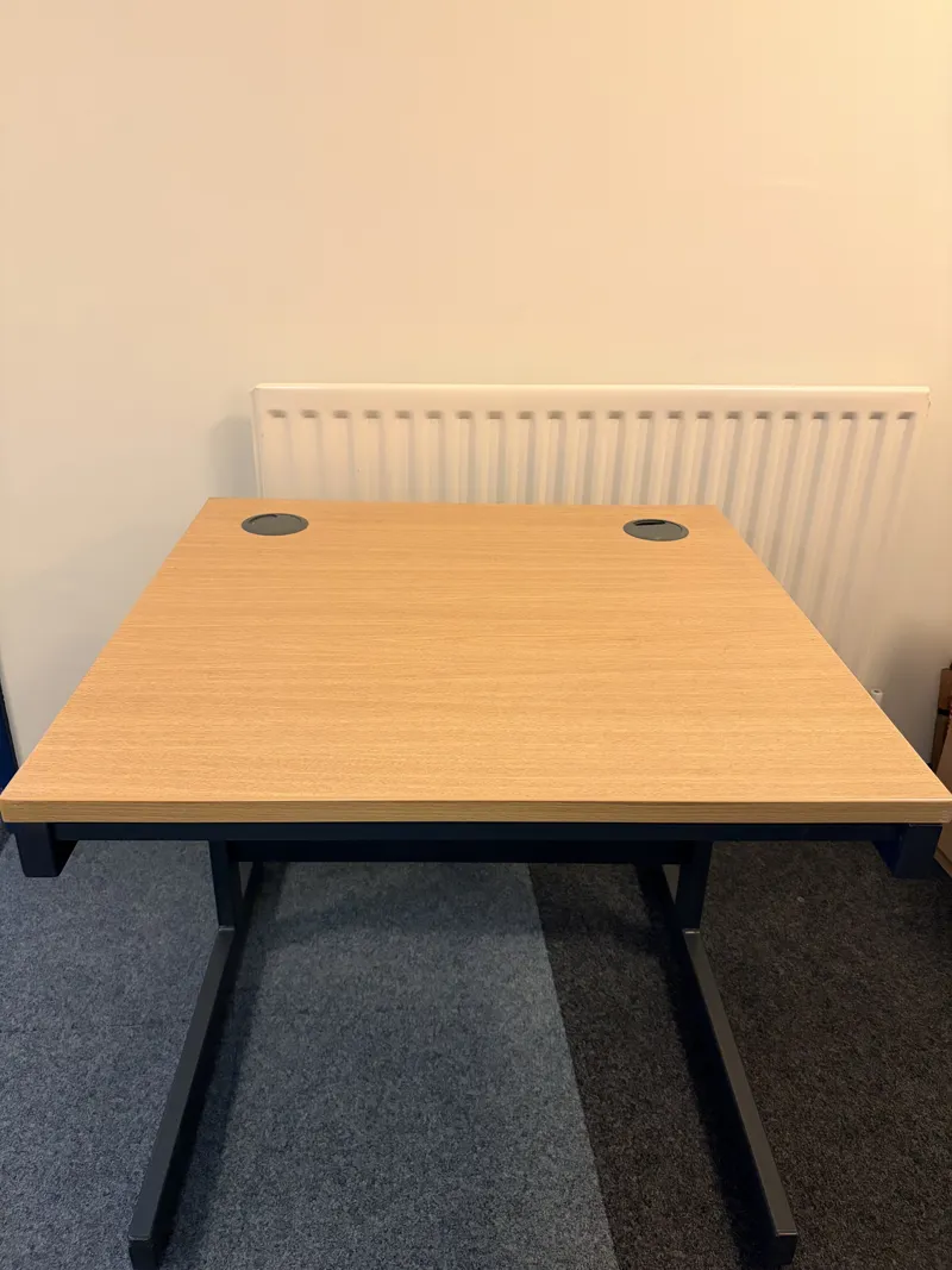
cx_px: 476
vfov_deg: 67.3
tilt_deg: -25.0
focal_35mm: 26
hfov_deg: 53.1
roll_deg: -1.3
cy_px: 635
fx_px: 954
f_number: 1.6
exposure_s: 1/50
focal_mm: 5.96
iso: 400
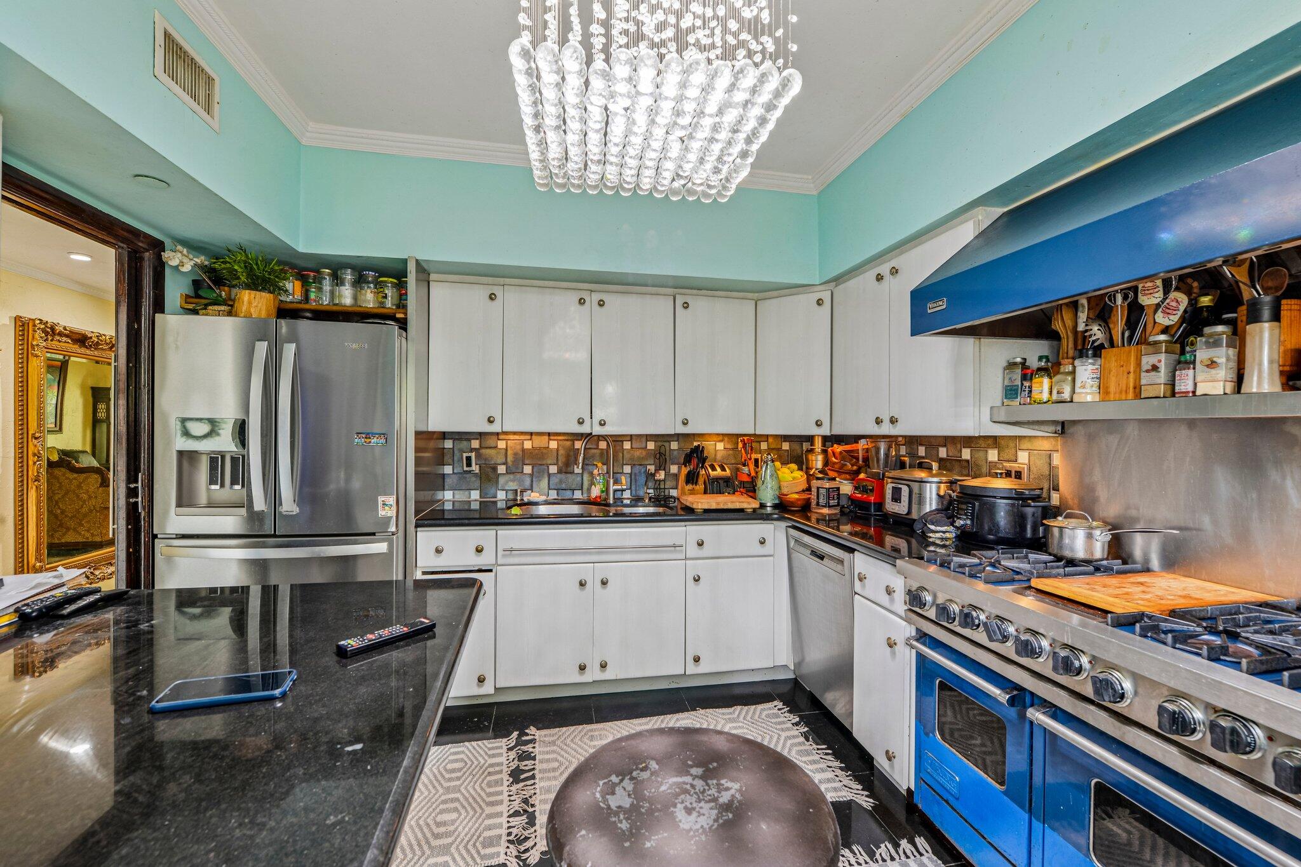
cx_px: 650
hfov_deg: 104.3
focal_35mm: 14
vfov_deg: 81.2
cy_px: 434
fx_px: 506
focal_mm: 14
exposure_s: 1/3.33
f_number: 9
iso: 200
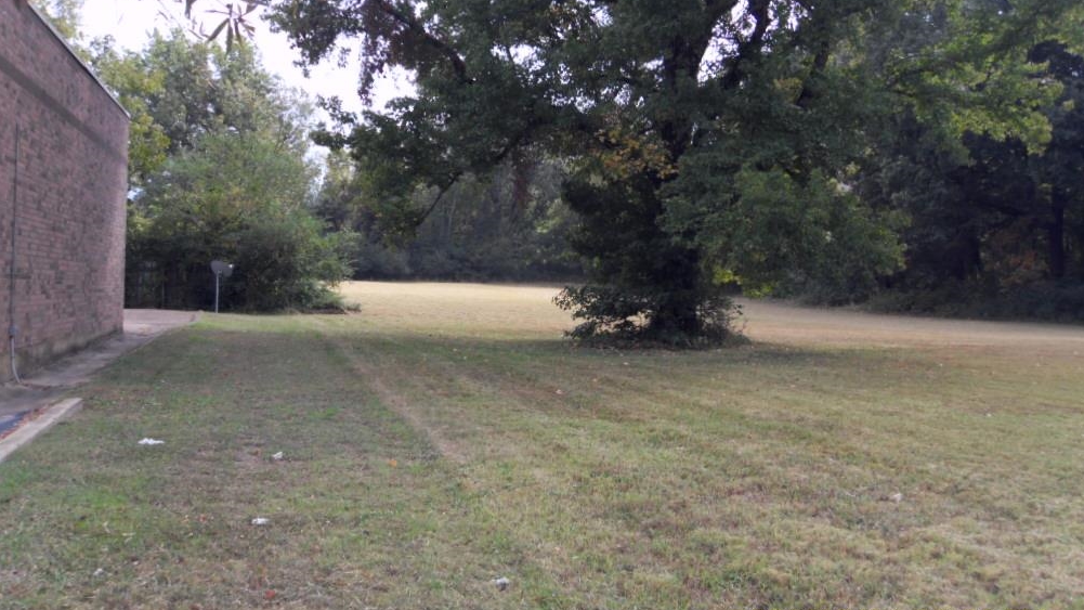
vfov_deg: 30.4
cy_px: 287
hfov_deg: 51.6
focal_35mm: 39
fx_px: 1121
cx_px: 552
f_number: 3.5
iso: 80
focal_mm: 6.3
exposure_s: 1/350
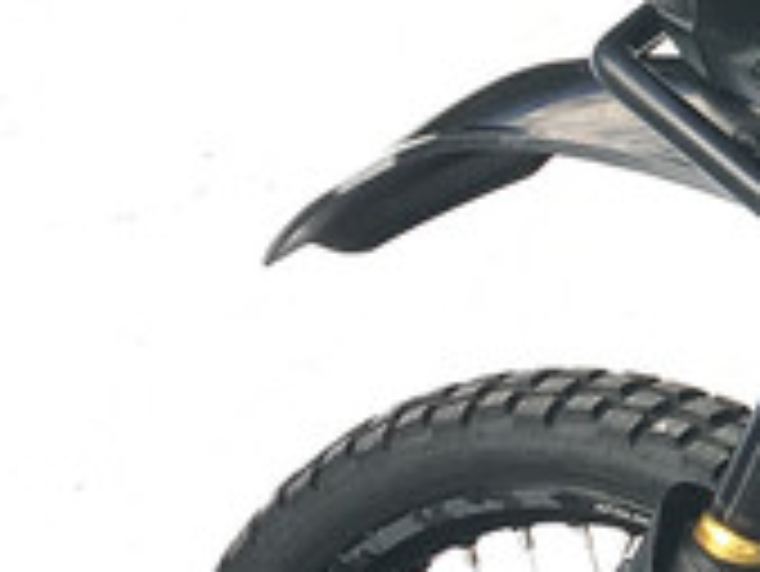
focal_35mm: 183
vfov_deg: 8.1
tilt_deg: -3.6
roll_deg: -0.4
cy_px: 239
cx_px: 1940
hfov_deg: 9.4
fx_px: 4021
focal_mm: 4.15
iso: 25
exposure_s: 1/276
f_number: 2.2
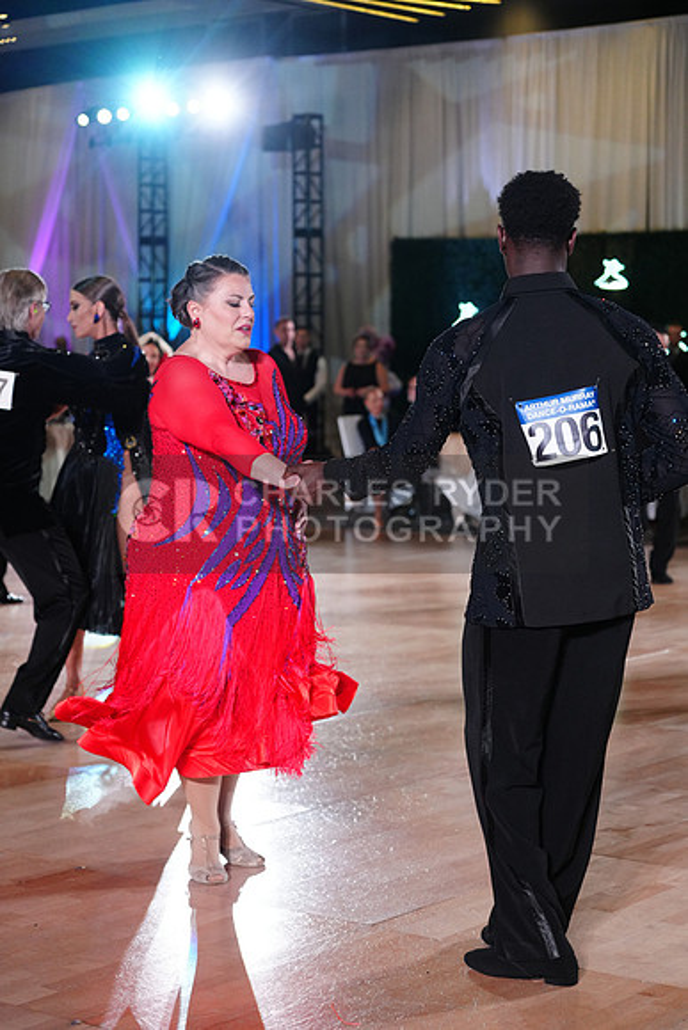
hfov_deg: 19.5
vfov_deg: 28.8
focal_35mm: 70
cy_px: 515
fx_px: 2005
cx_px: 344
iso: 2500
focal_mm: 70
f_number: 4
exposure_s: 1/400
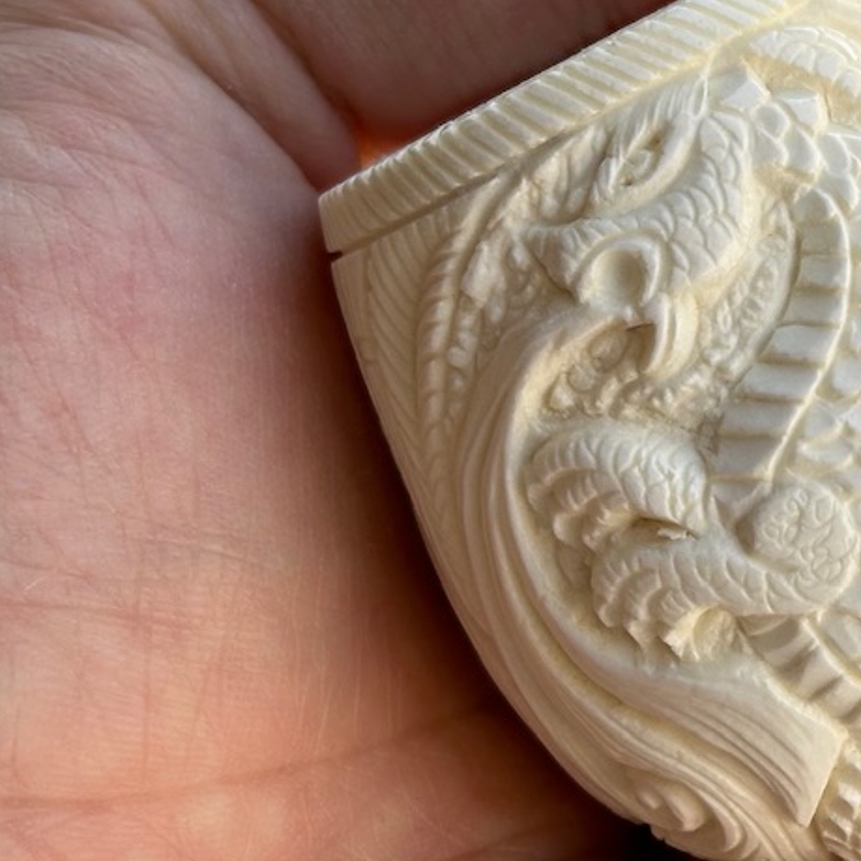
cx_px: 904
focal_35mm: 118
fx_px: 3321
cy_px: 348
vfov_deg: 14.8
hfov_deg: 14.5
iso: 64
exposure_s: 1/587
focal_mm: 6.86
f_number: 1.78
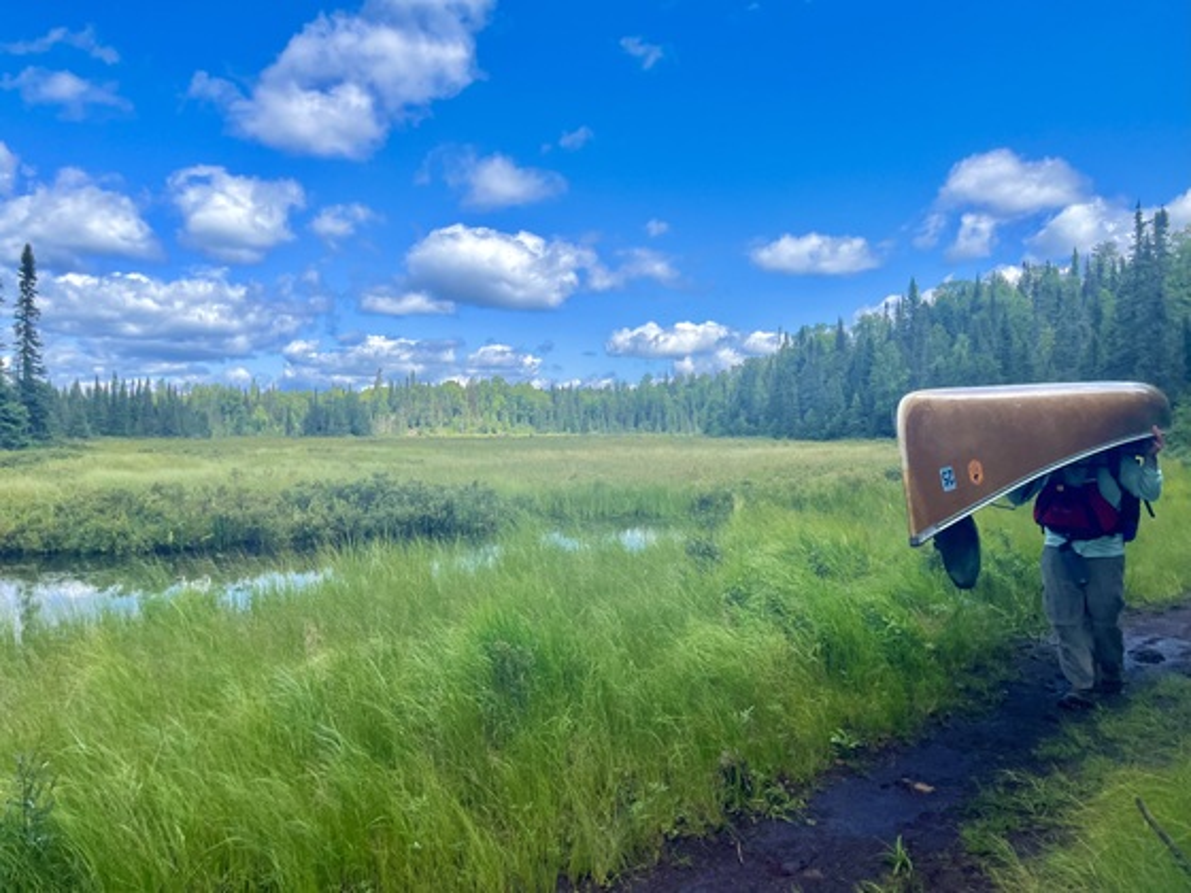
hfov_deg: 67.3
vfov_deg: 53.1
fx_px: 895
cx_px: 596
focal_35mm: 26
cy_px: 446
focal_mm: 5.1
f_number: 1.6
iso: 50
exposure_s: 1/2268
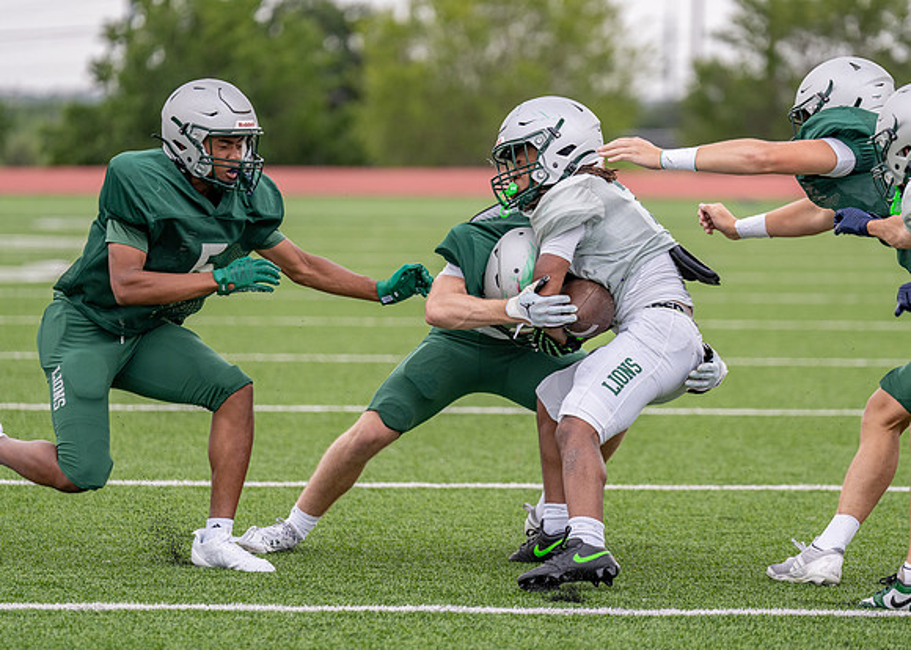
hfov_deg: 10.6
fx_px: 4921
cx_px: 551
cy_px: 346
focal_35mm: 190
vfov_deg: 7.6
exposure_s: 1/2500
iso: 250
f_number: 2.8
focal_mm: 156
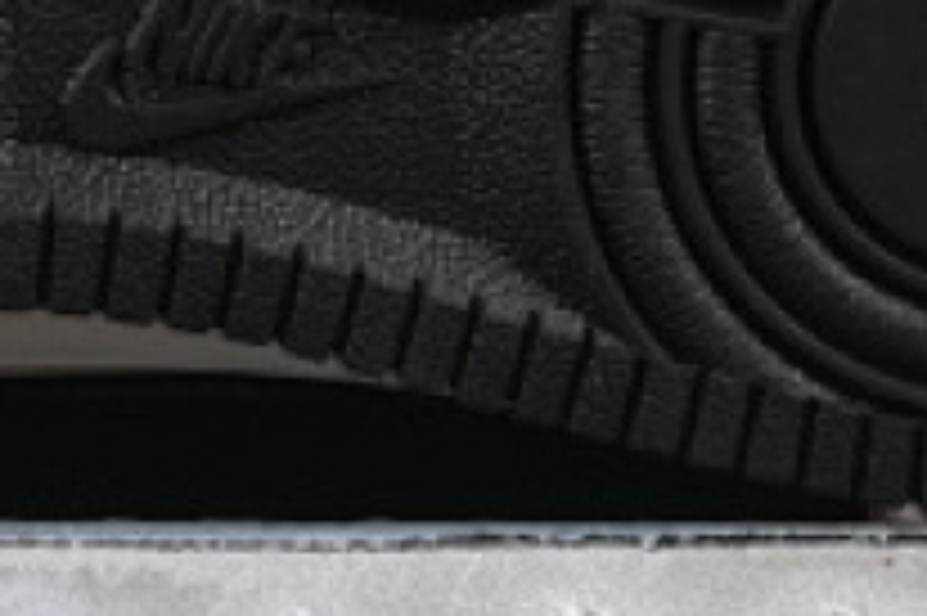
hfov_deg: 5.2
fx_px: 10111
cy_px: -477
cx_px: -225
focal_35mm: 393
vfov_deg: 3.5
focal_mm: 50
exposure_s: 1/60
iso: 160
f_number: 6.3
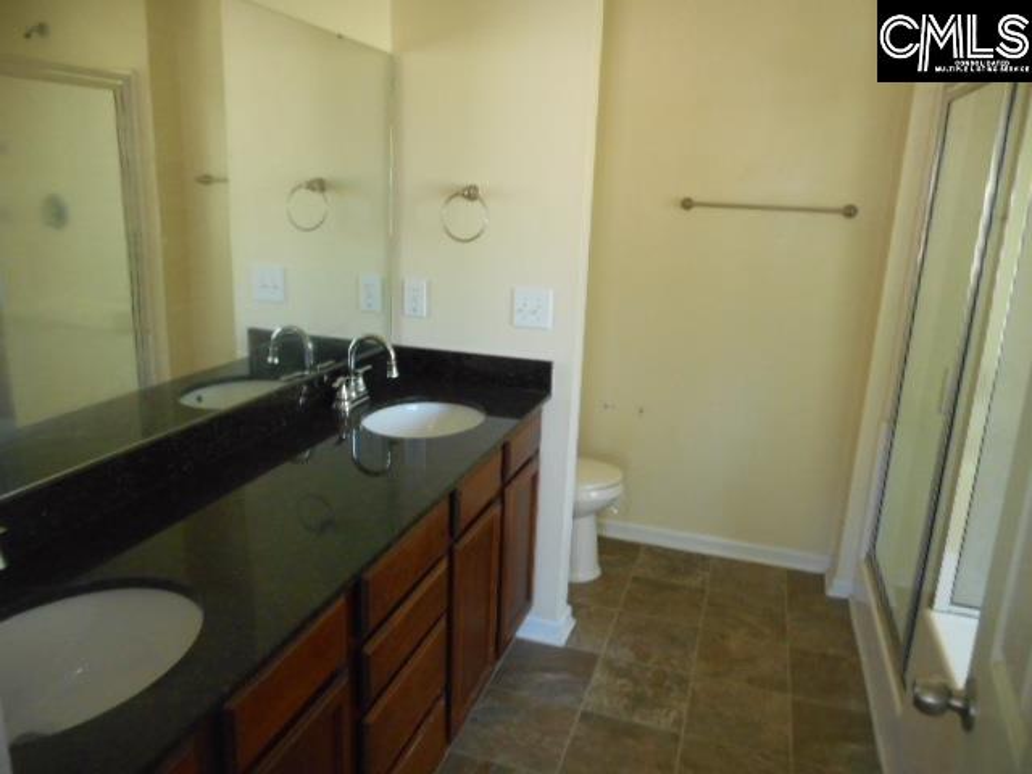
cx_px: 516
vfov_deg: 54.9
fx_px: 745
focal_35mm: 25
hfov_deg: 69.4
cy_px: 387
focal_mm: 4.5
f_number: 3.7
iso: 450
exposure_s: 1/25
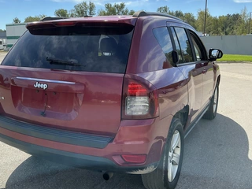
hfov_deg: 52.2
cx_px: 100
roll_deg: +0.6
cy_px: 92
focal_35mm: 35
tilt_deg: -8.6
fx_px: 255
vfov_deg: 40.7
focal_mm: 3
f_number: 1.8
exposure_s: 1/1144
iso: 25
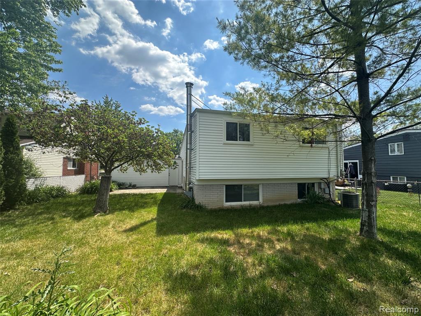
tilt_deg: +4.9
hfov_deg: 102.1
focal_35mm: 14
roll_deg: -0.3
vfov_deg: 85.7
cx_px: 210
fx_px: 170
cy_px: 158
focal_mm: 2.22
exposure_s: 1/1416
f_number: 2.2
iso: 50
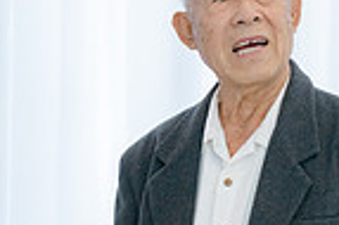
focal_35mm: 142
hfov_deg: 13.8
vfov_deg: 9.5
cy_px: 257
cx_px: -123
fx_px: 1336
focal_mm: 35
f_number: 4
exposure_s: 1/200
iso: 400
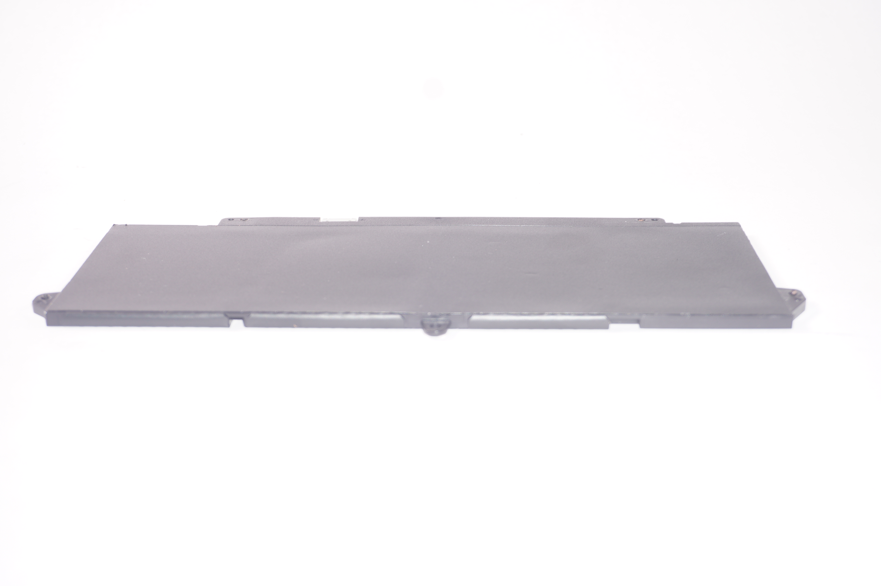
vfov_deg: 28.0
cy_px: 293
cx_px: 440
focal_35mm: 48
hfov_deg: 41.1
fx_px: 1174
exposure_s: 1/60
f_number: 5.6
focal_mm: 32
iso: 100
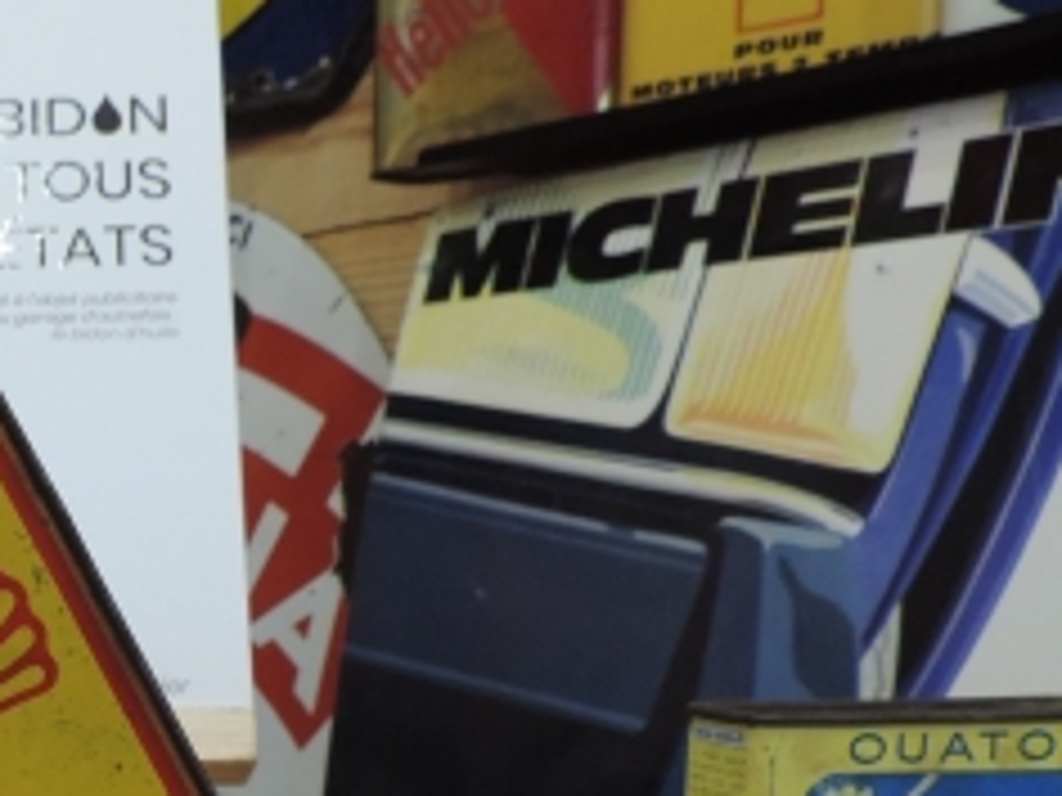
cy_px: 715
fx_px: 1871
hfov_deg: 27.9
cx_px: -202
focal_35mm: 61
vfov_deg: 23.4
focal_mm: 4.3
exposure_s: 1/30
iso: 400
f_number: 3
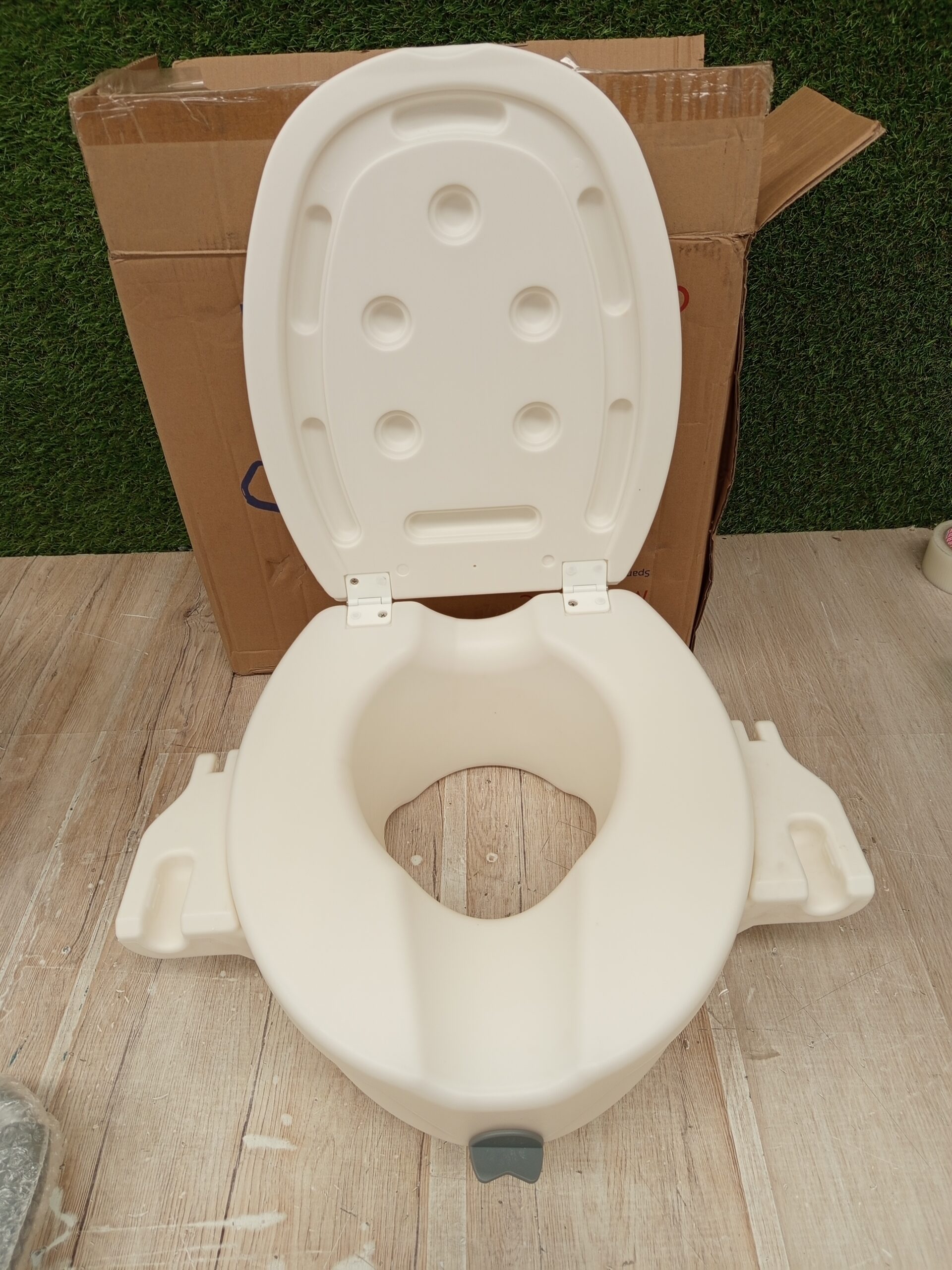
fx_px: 880
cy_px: 635
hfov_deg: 56.8
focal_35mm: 24
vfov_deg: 71.6
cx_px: 476
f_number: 1.7
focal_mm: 5.24
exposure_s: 1/100
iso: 74
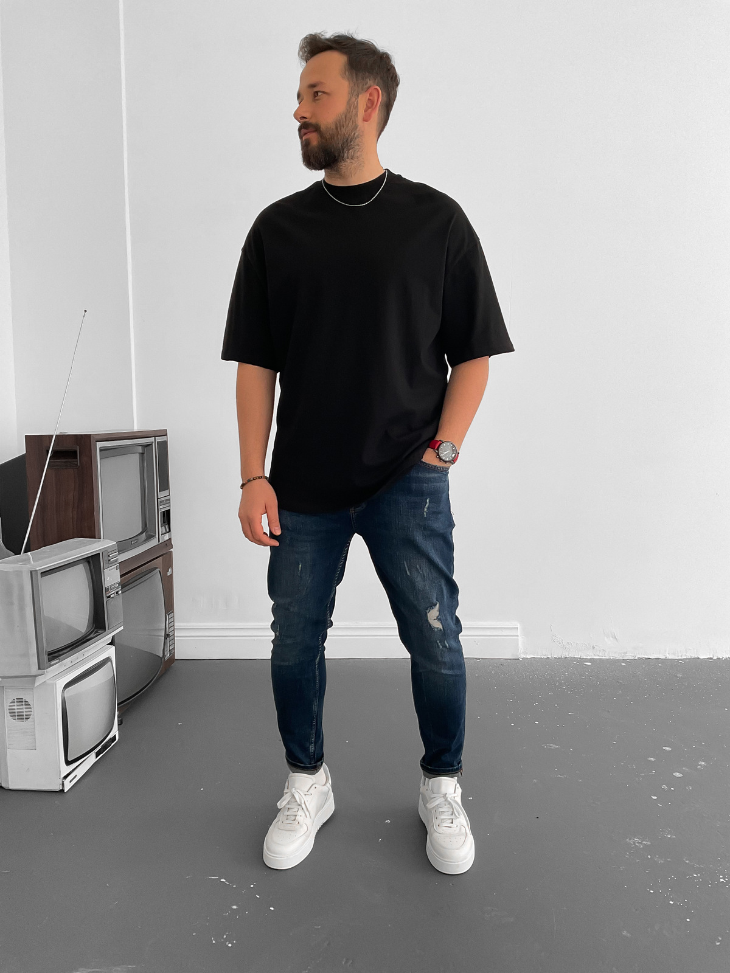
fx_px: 815
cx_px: 365
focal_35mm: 29
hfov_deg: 48.2
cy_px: 486
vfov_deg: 61.7
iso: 64
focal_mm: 3
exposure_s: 1/115
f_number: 1.8
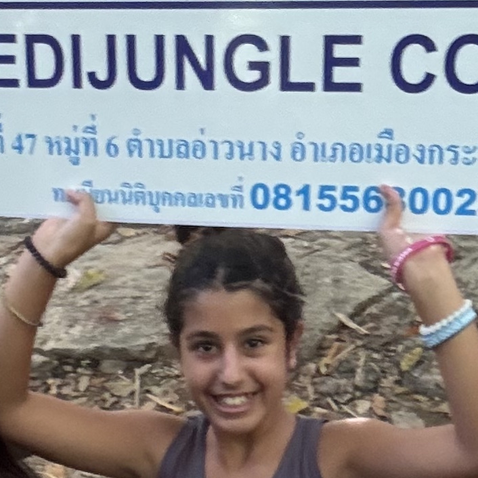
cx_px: 129
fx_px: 1812
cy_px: 687
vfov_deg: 14.2
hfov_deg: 15.0
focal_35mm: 116
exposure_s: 1/60
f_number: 1.9
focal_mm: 2.69
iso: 250
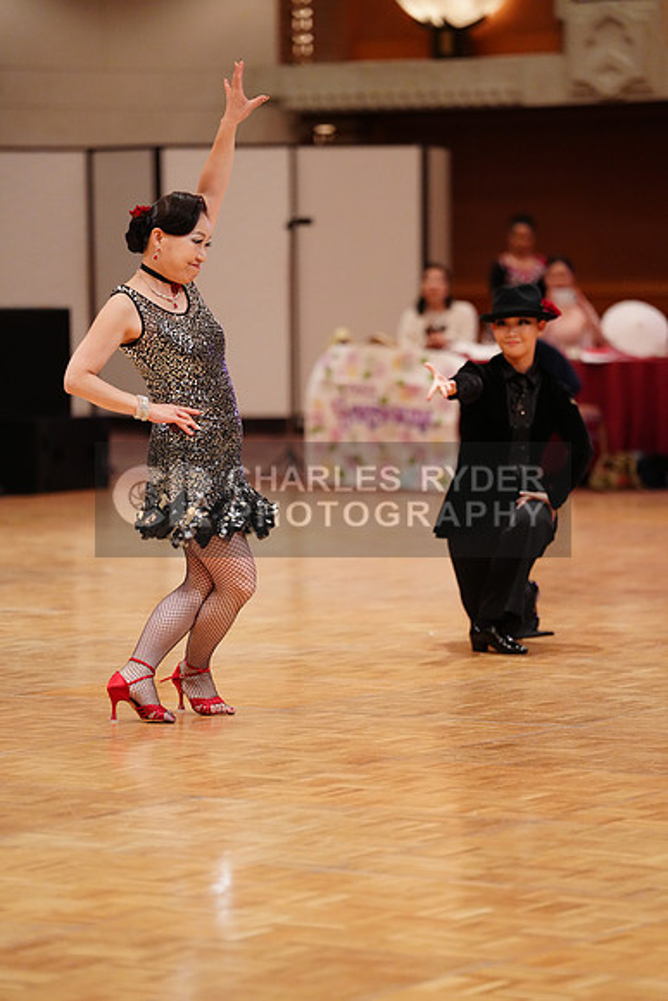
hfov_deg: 8.4
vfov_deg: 12.5
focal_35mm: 164
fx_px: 4562
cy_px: 500
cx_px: 334
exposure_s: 1/320
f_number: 2.8
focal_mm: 164
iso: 3200
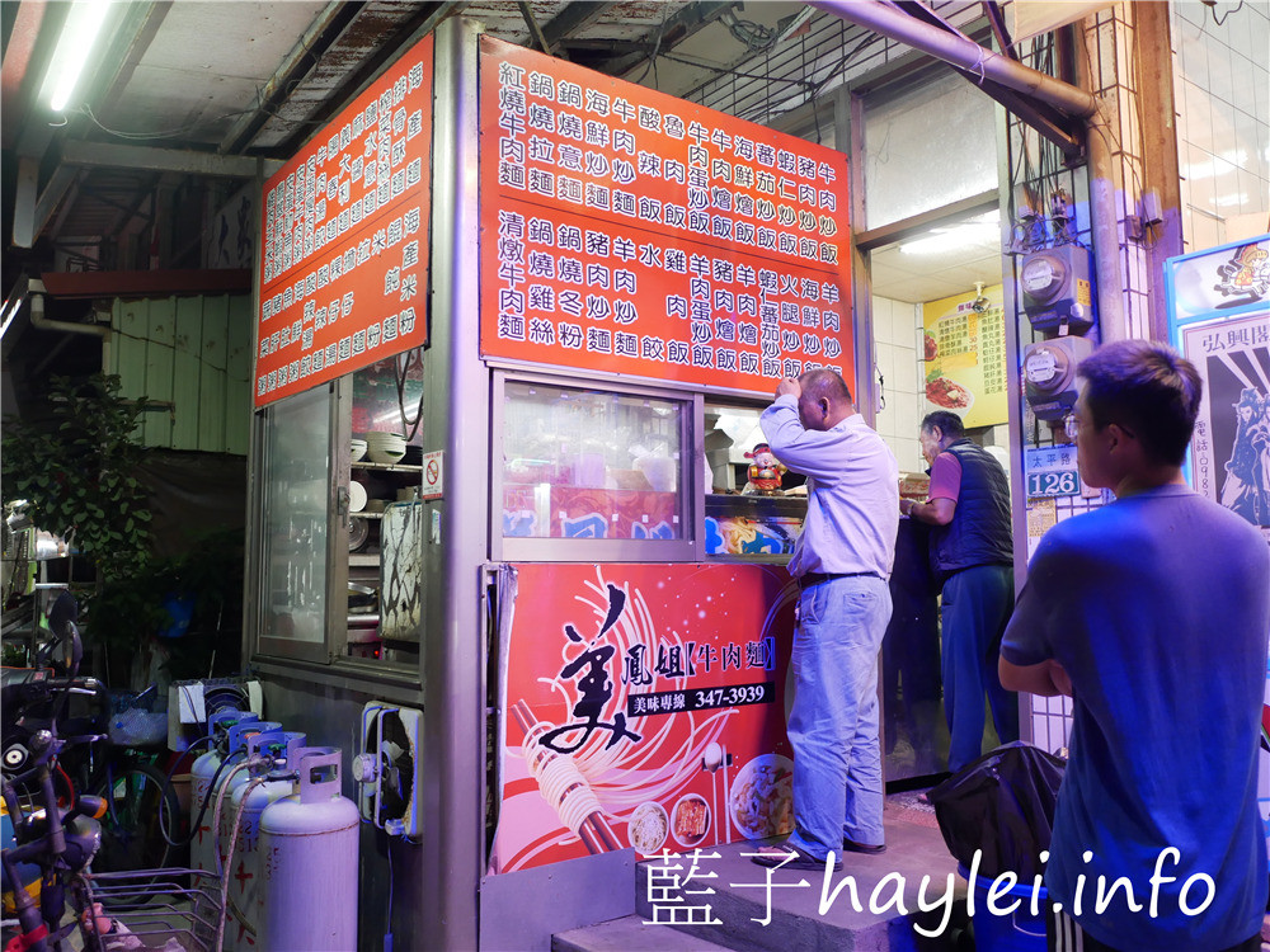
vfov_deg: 46.8
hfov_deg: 60.0
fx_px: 1101
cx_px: 635
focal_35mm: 30
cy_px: 476
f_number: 1.7
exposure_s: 1/60
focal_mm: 15
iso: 640
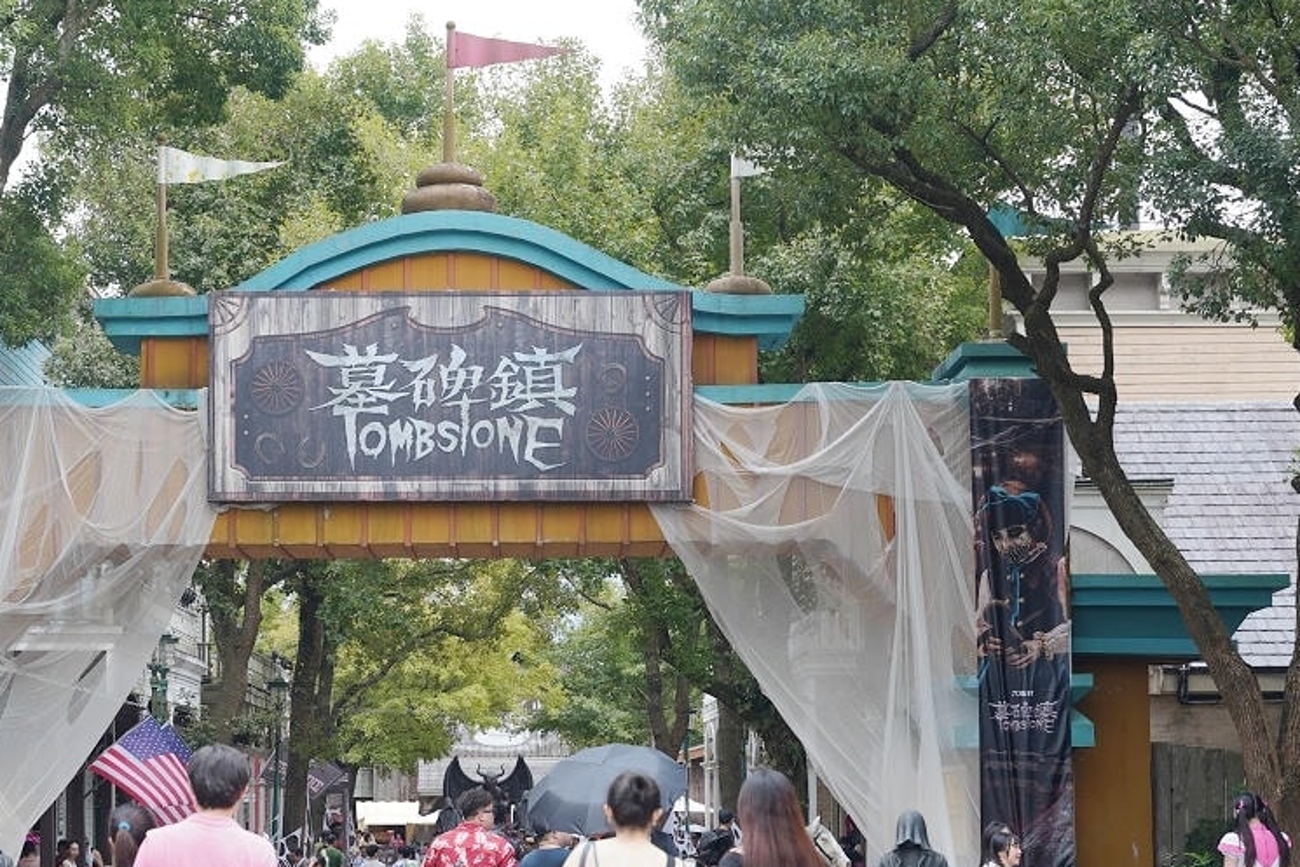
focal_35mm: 87
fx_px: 3142
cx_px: 476
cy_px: 579
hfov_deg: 23.3
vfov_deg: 15.7
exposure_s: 1/80
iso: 100
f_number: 4.5
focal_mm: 54
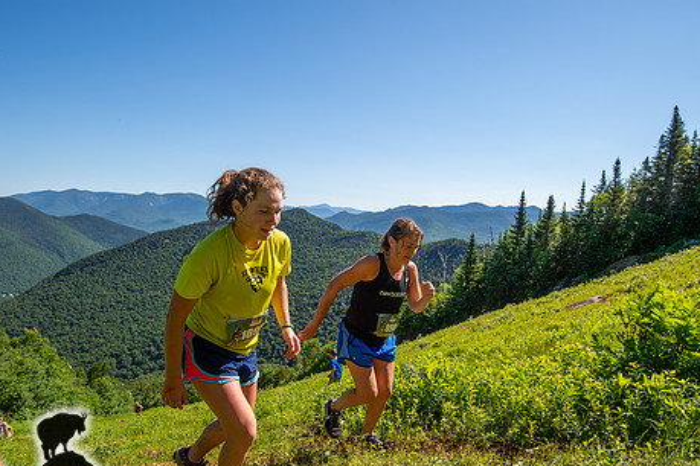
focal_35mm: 24
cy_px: 291
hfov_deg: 73.7
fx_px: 467
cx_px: 366
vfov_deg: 52.6
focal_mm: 19
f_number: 5
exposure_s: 1/640
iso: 100
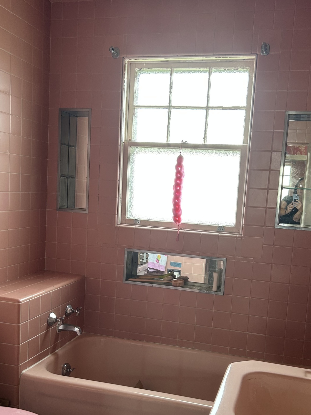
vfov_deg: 49.9
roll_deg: -4.4
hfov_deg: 38.6
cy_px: 244
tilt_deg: -6.4
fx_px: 443
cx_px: 174
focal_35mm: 37
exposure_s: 1/60
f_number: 1.5
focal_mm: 5.7
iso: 80
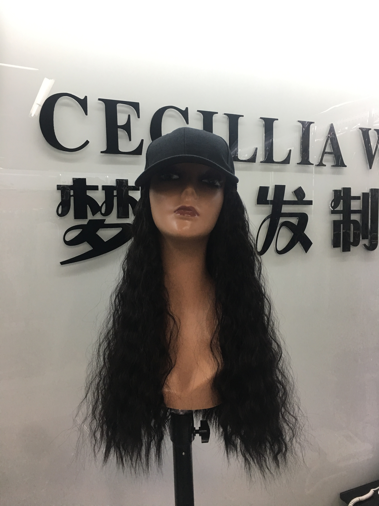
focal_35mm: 29
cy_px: 253
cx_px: 190
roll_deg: +0.0
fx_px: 423
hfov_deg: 48.2
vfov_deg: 61.7
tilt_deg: -2.8
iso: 50
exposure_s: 1/33
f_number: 2.2
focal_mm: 4.15
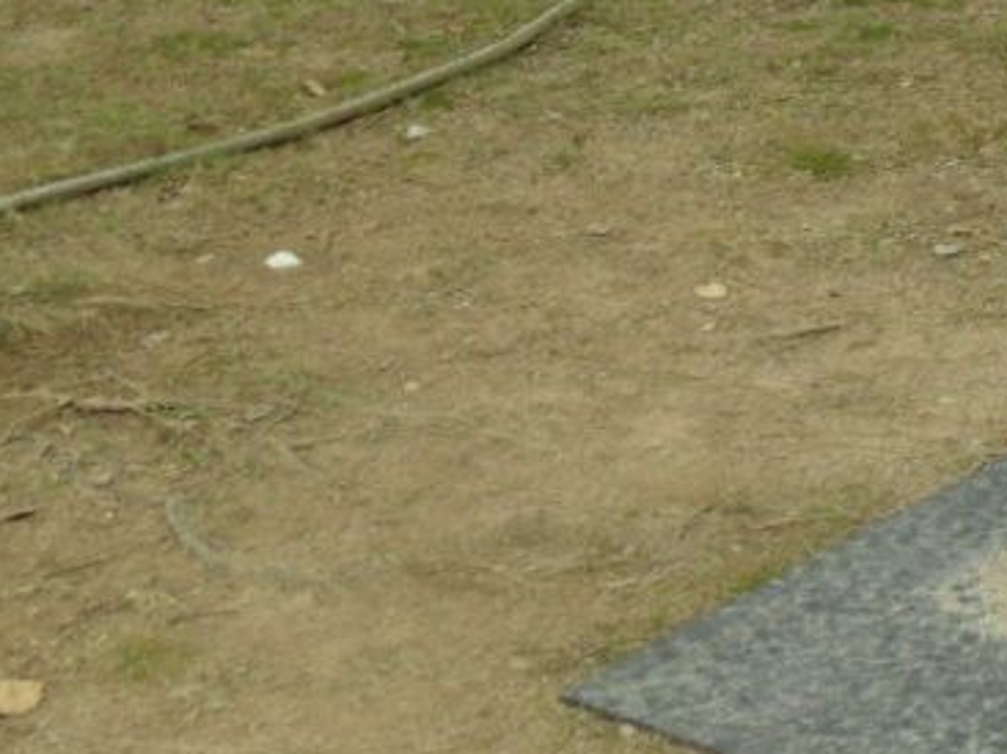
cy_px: 242
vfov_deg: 13.2
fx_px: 3256
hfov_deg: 16.6
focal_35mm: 112
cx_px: 1310
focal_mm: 6.5
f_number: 3.6
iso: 120
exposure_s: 1/45
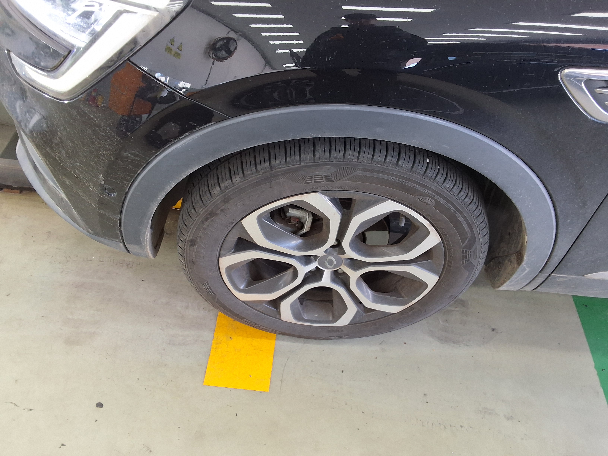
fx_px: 492
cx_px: 304
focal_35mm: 28
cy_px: 228
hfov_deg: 63.4
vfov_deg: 49.7
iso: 50
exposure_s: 1/60
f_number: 1.9
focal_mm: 2.91
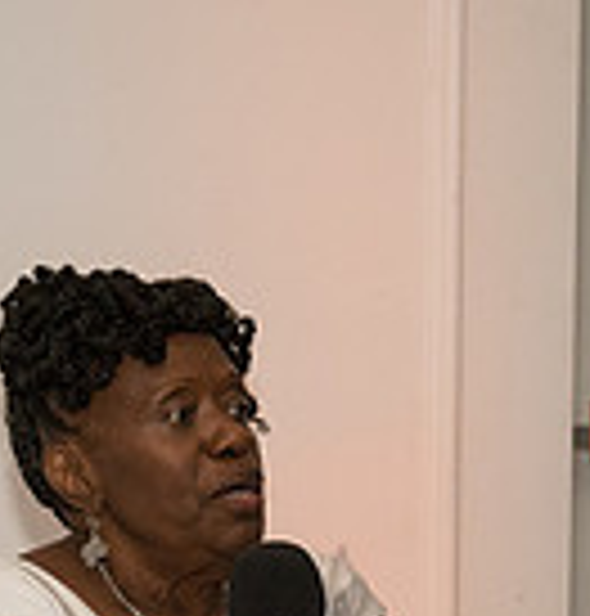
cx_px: 224
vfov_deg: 10.1
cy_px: 971
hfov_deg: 10.0
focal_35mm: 171
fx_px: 3374
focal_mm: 40
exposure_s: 1/800
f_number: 4.5
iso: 2500
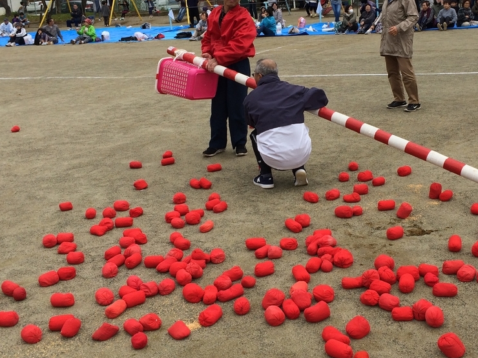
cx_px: 294
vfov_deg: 30.8
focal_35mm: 47
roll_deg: +5.2
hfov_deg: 40.2
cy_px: 140
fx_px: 649
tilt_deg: -18.1
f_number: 2.2
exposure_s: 1/1053
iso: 32
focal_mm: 4.15
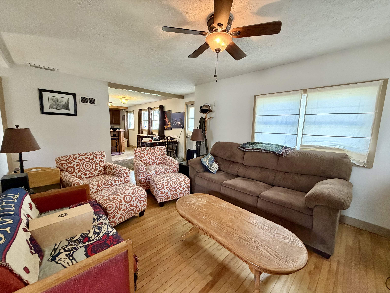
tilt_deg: -6.7
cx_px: 195
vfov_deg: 85.7
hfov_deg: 102.1
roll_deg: -1.8
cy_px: 146
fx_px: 158
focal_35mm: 14
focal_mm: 2.22
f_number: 2.2
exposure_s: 1/60
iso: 400
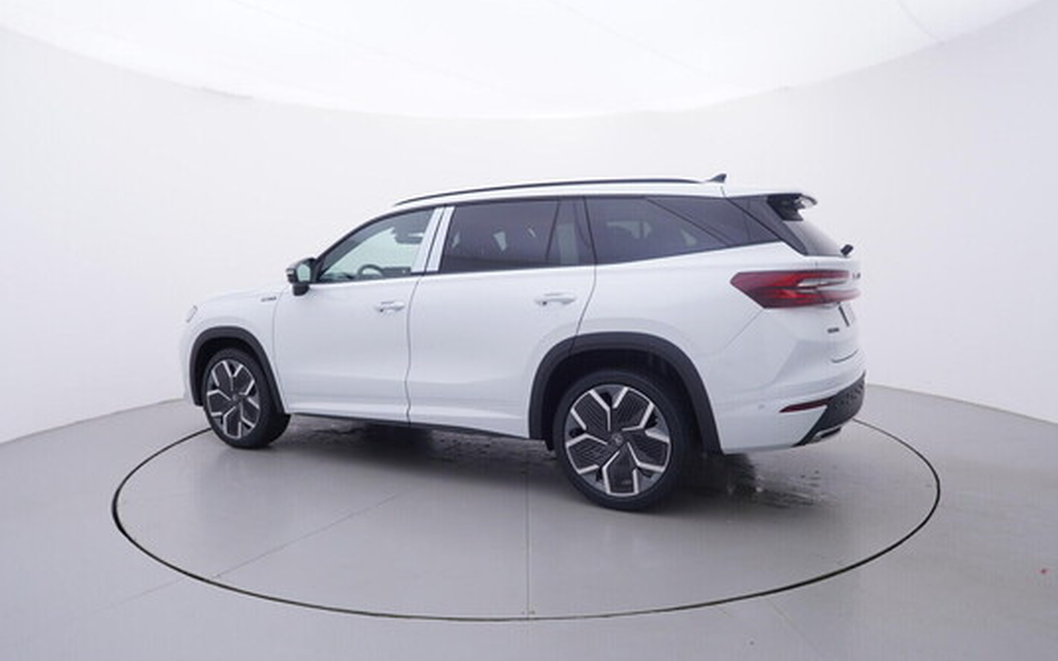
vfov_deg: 52.0
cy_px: 348
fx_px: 678
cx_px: 526
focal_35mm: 24
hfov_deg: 75.9
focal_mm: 15
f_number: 5
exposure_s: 1/80
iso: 200
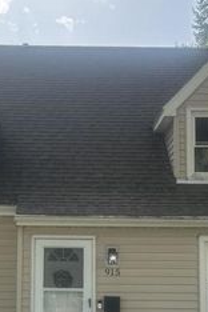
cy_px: 223
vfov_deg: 26.1
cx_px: 69
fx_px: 667
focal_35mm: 77
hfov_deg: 17.7
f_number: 1.6
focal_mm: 5.96
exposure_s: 1/1164
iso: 50
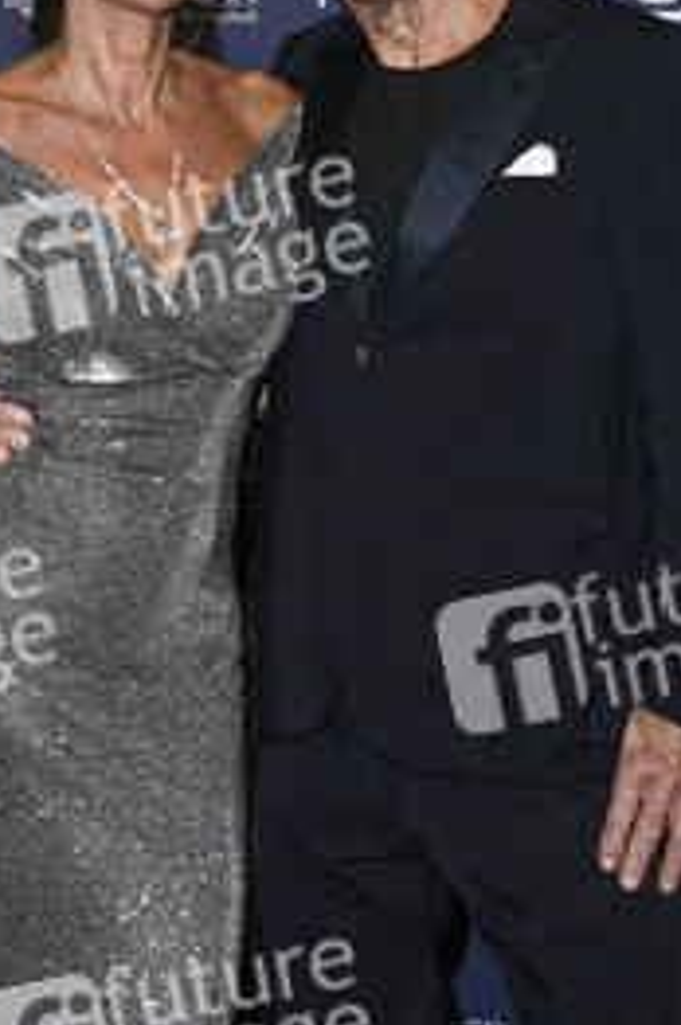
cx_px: 282
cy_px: 446
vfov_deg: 24.2
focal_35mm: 84
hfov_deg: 16.2
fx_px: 2390
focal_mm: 55
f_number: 5.6
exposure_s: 1/250
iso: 320
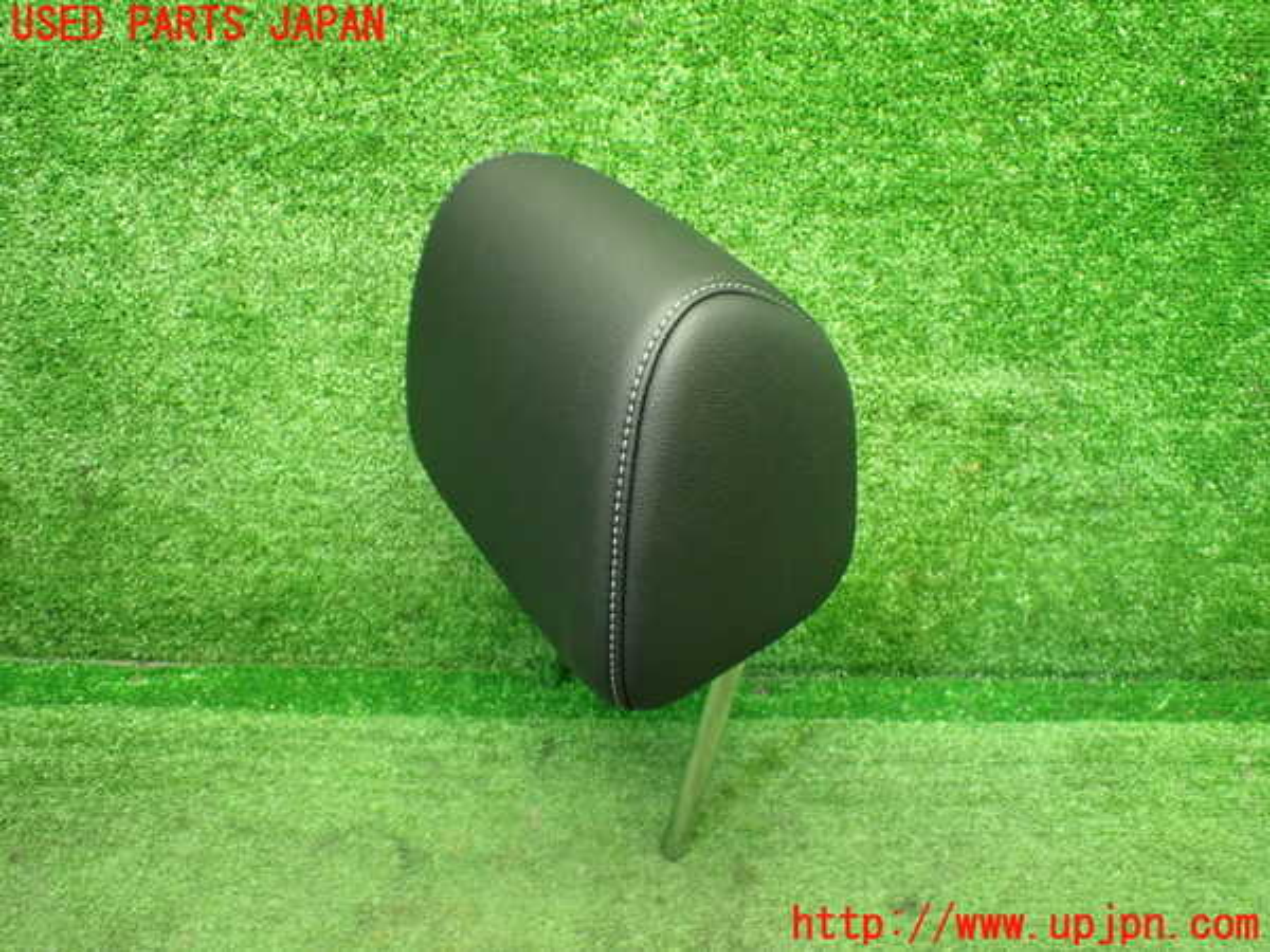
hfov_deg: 60.0
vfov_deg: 46.8
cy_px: 476
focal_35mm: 30
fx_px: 1101
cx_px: 635
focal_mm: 5.4
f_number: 2.3
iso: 800
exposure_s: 1/60
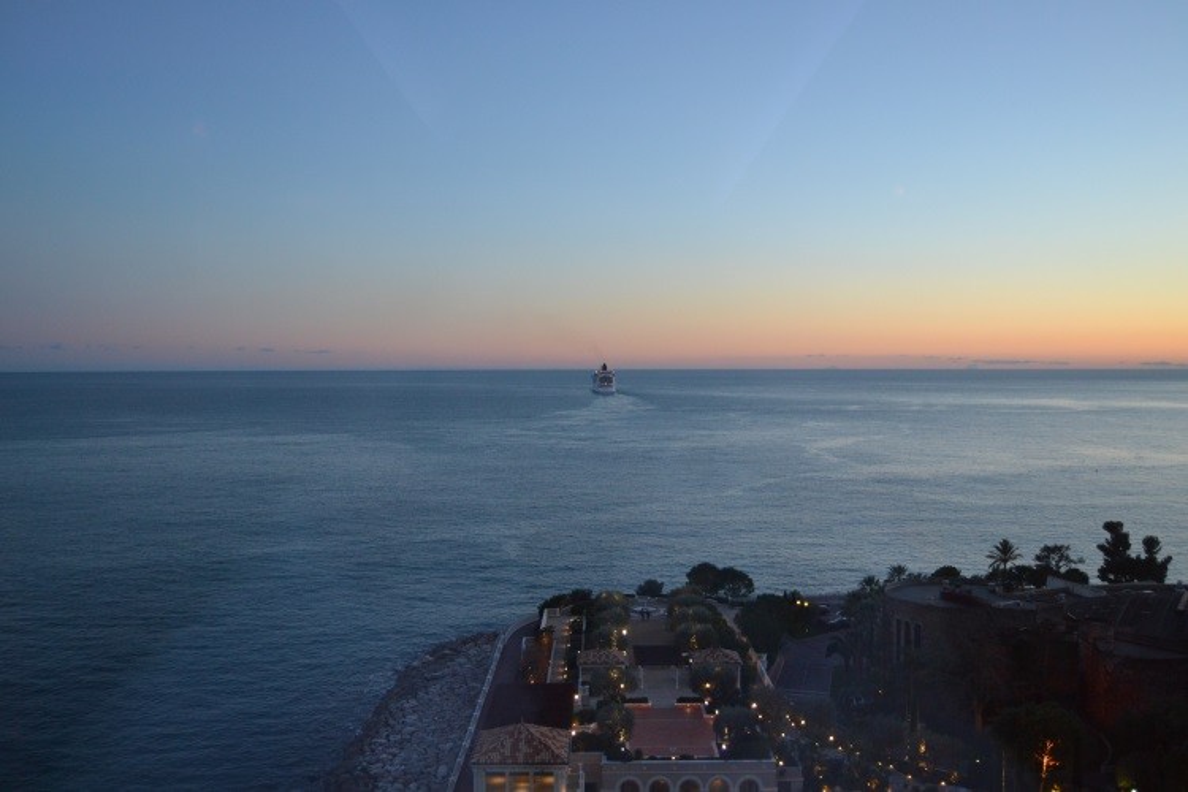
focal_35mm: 33
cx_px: 594
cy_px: 396
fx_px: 1089
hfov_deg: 57.2
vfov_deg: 40.0
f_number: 3.5
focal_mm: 22
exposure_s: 1/60
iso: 720
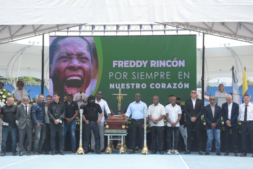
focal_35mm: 78
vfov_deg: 17.5
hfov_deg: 26.0
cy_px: 84
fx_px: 548
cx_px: 126
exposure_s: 1/800
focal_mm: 52
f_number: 8
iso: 1000
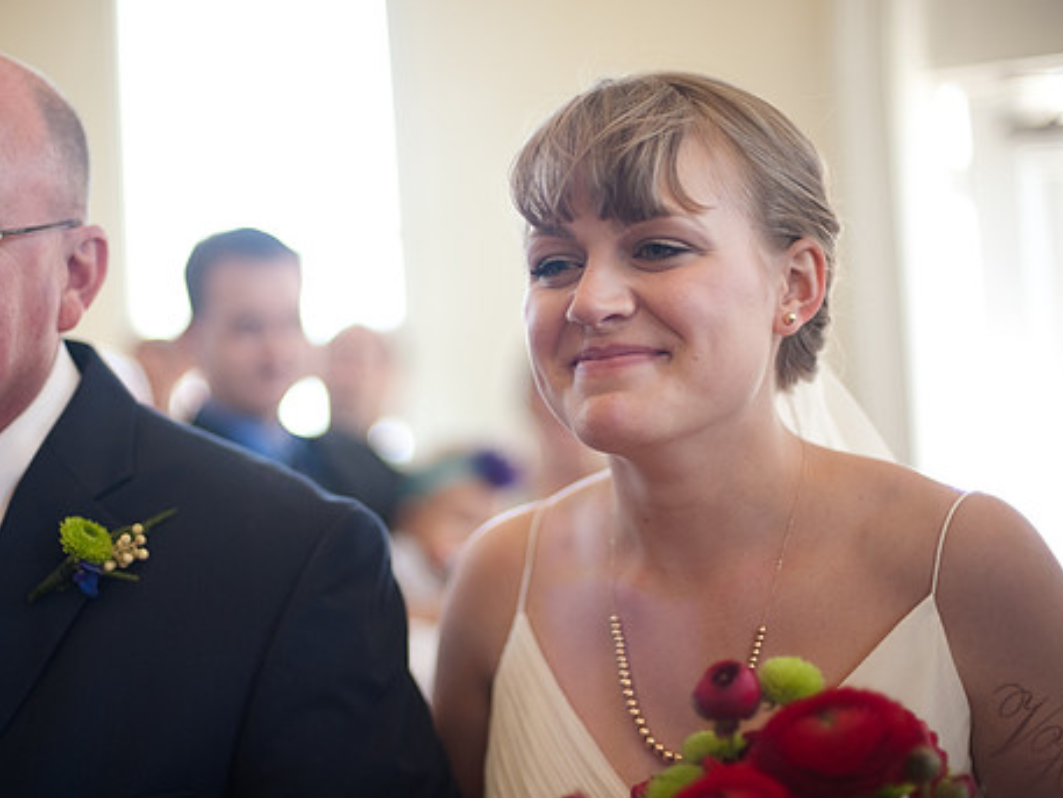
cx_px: 470
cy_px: 391
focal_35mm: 61
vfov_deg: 24.0
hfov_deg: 31.6
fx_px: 1874
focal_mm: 50
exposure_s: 1/200
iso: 200
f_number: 1.4
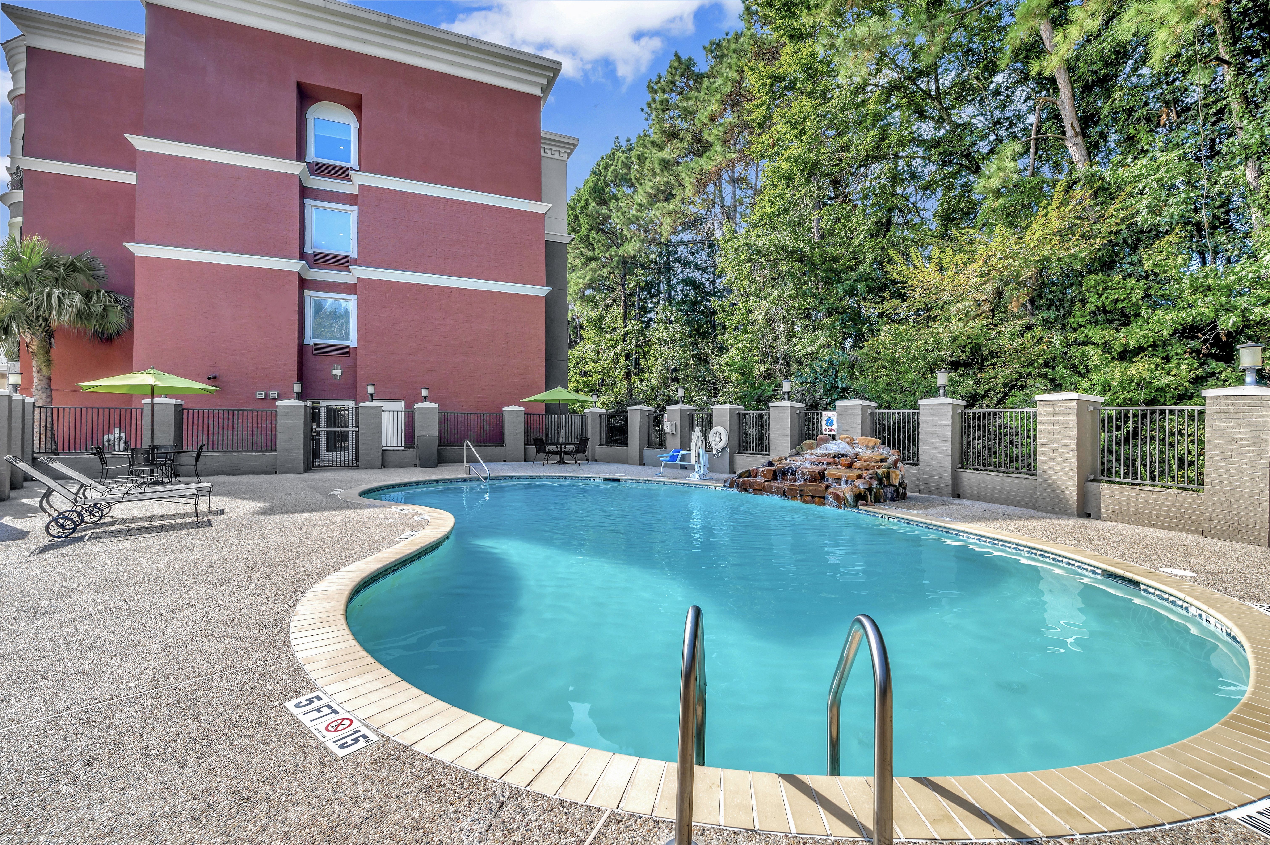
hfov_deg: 100.4
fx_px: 529
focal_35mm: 15
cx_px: 635
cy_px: 422
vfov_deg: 77.2
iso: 320
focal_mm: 15
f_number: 8
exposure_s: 1/125
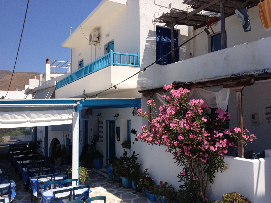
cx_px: 136
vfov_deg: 40.7
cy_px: 102
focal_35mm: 35
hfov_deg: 52.6
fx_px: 274
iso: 50
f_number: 2.4
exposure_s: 1/1842
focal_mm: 4.28
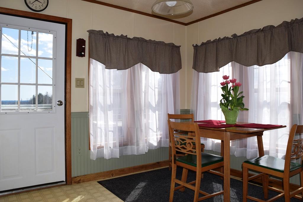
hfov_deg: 67.4
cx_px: 152
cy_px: 101
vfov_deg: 47.9
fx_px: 227
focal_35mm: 27
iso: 100
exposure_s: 1/200
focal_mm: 18
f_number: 10
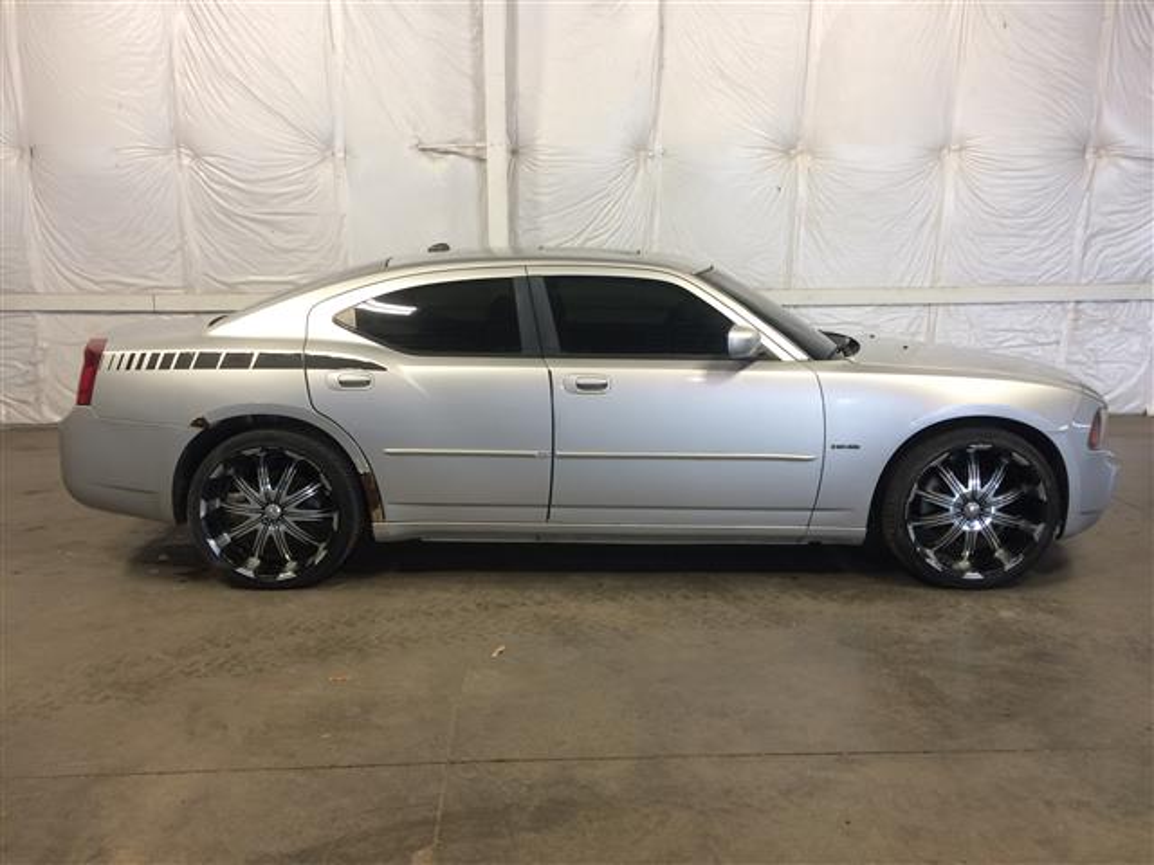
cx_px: 577
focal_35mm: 29
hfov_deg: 61.7
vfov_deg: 48.2
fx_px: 967
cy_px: 432
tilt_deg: -10.6
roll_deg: -0.3
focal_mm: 4.15
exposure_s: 1/30
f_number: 2.2
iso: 50
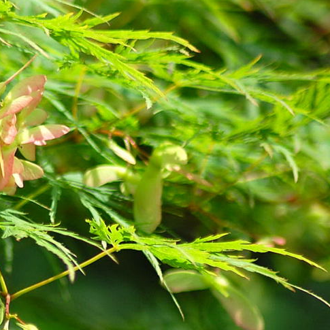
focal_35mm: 807
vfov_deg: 2.2
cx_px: 25
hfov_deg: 2.2
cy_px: 186
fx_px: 8704
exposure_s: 1/1000
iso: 400
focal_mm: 300
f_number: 5.6
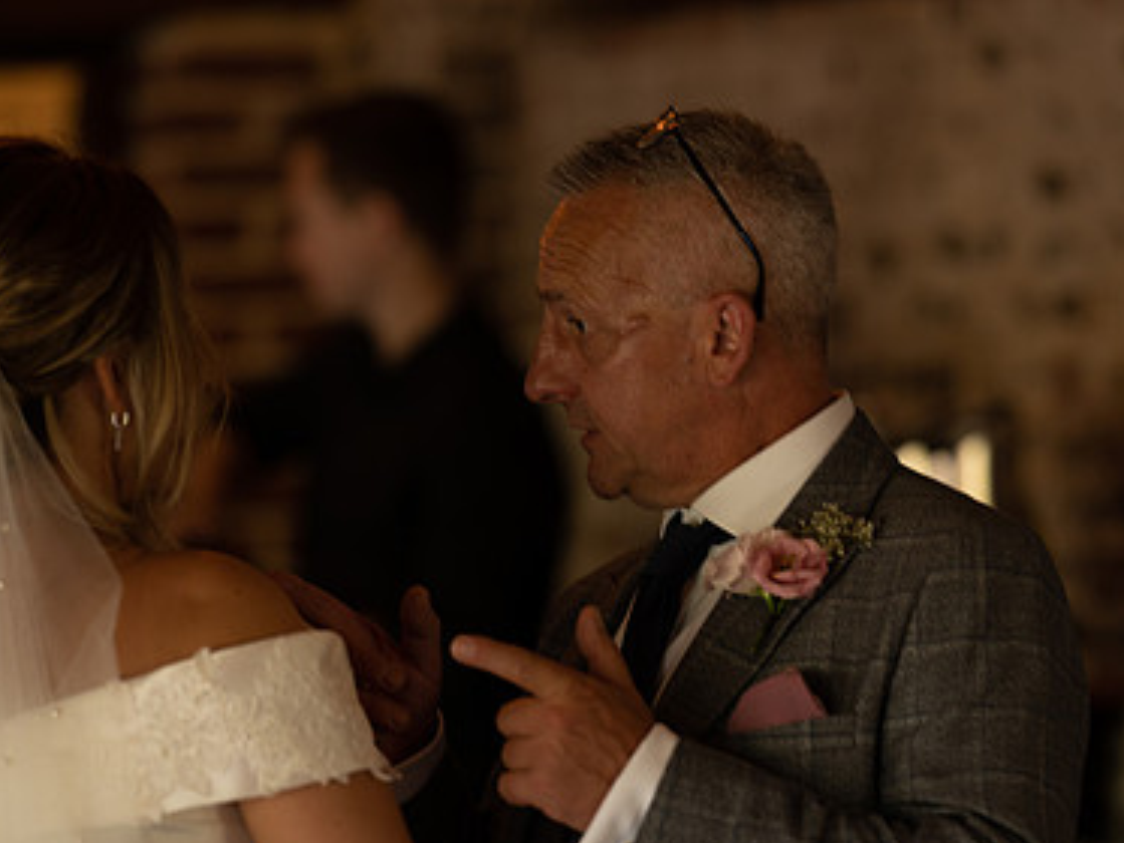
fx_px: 7373
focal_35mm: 227
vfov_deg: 6.5
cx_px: 642
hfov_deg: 8.7
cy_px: 580
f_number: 2.2
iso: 125
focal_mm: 135
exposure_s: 1/100
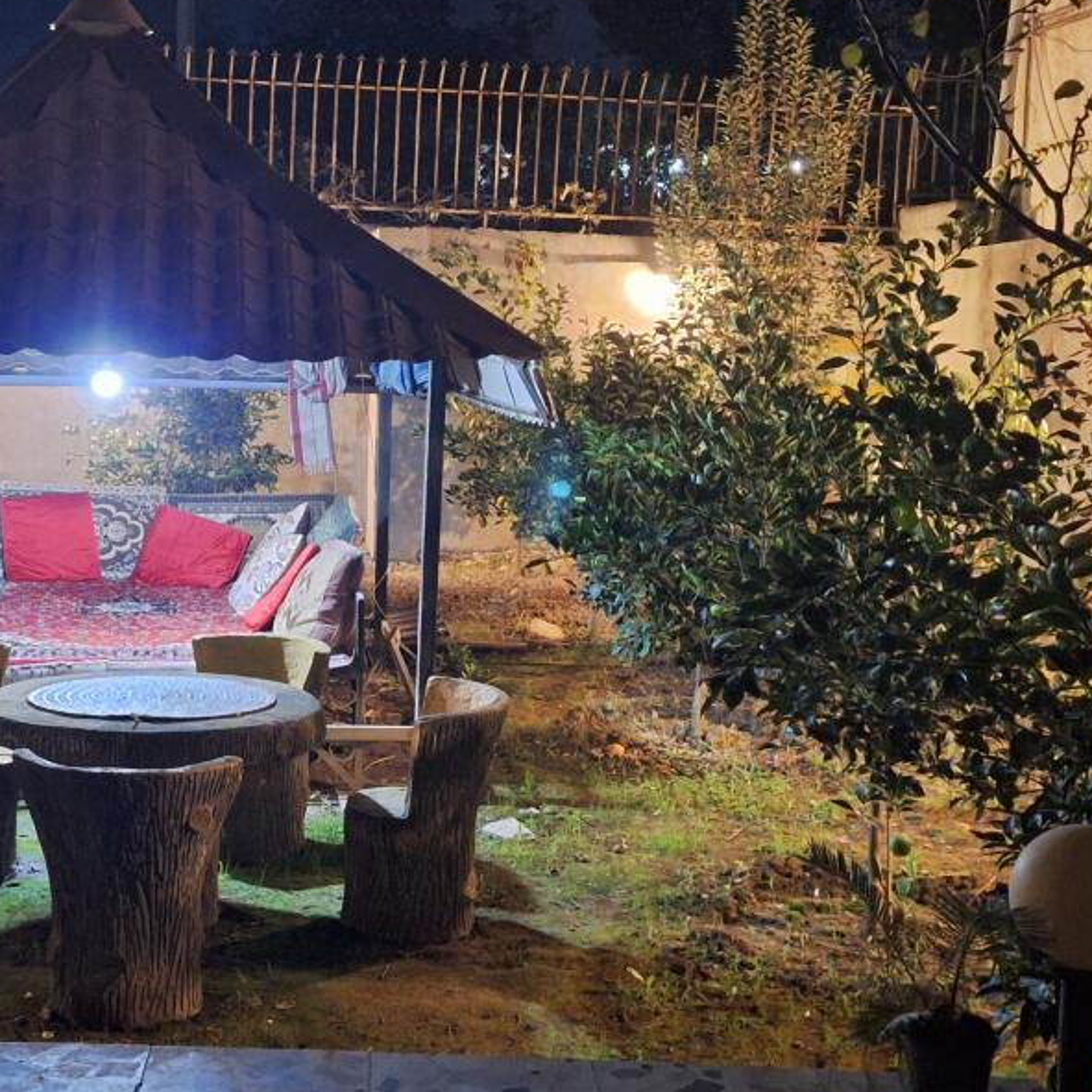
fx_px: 1963
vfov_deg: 31.0
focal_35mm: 55
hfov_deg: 30.7
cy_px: 431
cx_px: 310
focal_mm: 5.54
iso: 1250
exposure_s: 1/11
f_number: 1.8
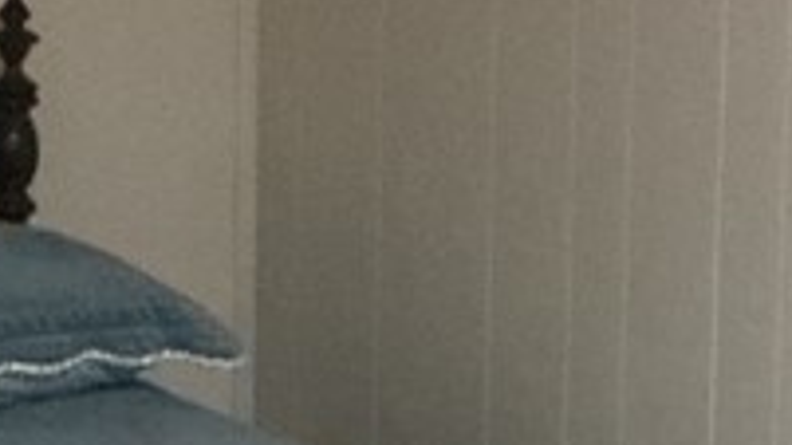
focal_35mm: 161
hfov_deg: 13.3
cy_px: 221
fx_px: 3381
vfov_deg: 7.5
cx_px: 130
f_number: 1.8
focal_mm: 3
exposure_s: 1/30
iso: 500
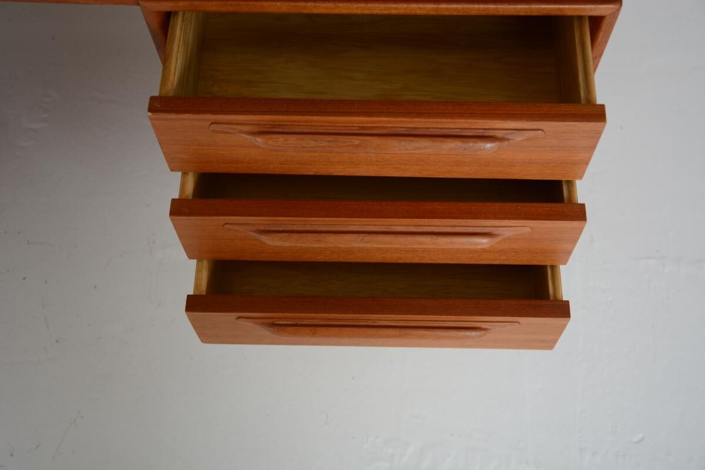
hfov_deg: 46.4
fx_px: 822
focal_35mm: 42
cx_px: 352
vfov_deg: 31.9
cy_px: 235
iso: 100
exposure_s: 1/125
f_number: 4.5
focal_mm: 28
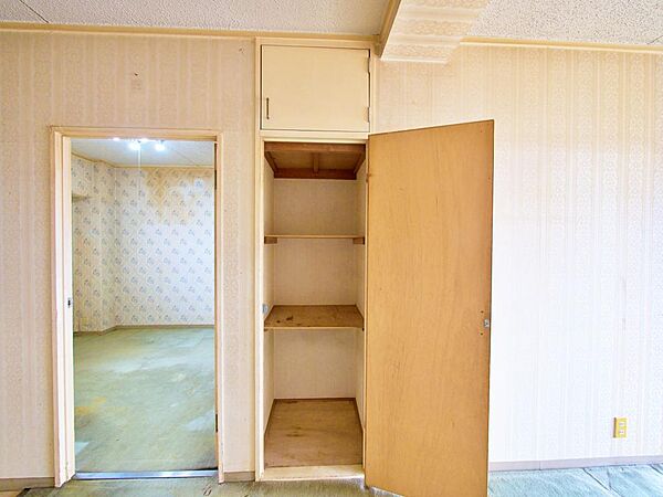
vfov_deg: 85.7
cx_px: 332
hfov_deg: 102.1
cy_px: 248
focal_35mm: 14
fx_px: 268
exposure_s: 1/60
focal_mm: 7
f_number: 4
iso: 500
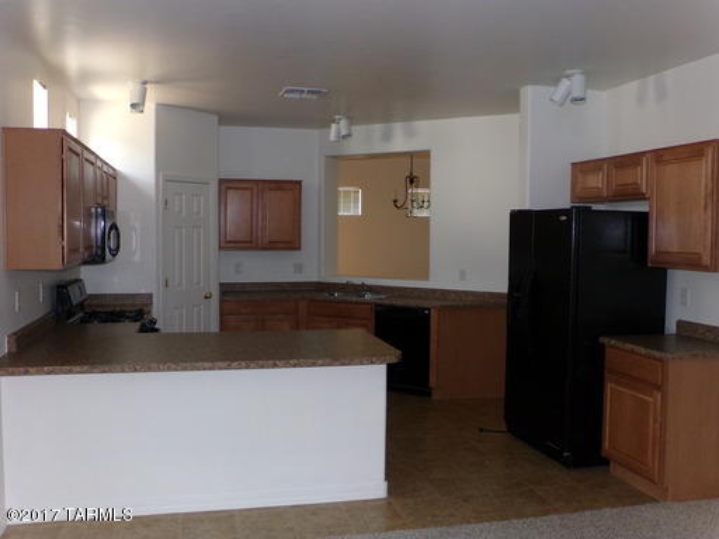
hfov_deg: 55.4
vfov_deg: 42.9
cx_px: 360
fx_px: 685
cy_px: 270
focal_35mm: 33
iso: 200
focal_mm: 5.9
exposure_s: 1/34
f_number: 3.4
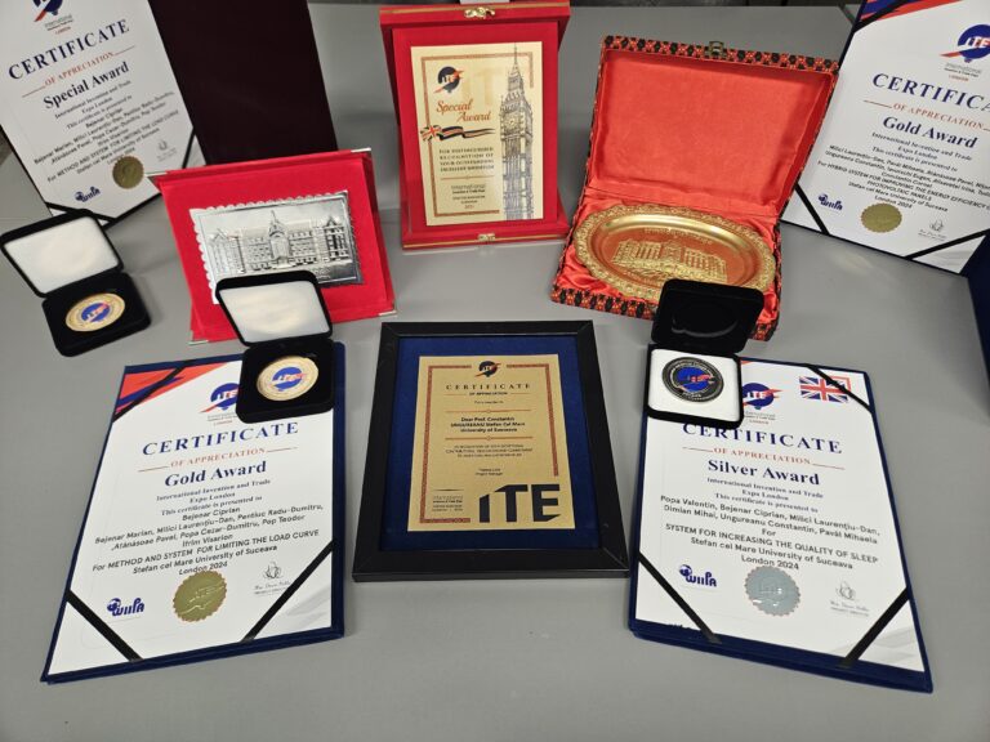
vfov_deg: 58.9
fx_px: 658
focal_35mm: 23
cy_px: 371
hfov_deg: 73.9
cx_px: 495
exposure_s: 1/100
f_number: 1.8
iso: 160
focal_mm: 5.4
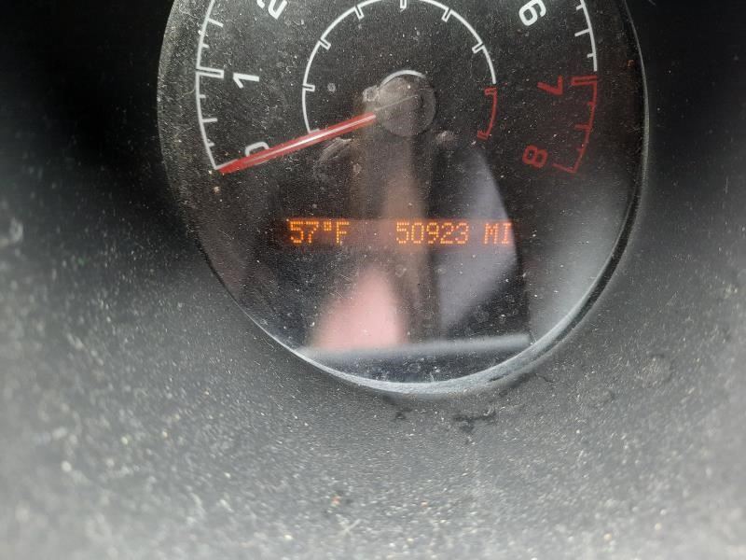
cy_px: 280
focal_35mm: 25
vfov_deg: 54.9
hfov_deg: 69.4
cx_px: 373
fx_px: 539
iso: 250
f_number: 2
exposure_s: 1/40
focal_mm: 4.6
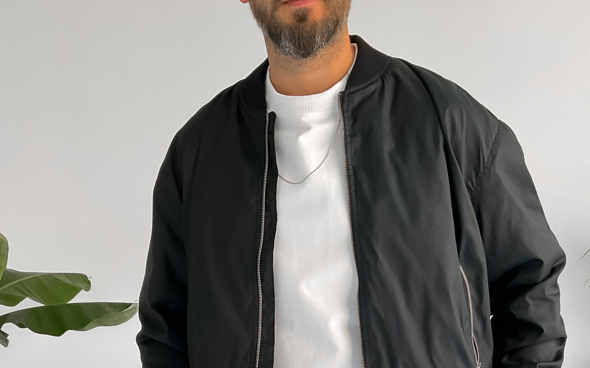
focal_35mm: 53
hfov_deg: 38.2
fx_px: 852
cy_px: 478
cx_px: 314
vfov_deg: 22.0
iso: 64
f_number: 1.8
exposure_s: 1/100
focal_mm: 3
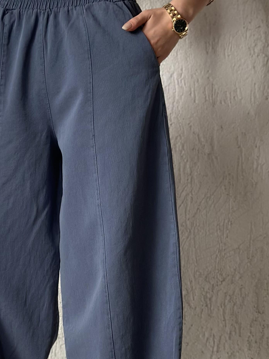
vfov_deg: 18.8
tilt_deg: +2.0
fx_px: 1077
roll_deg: -0.8
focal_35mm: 104
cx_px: 57
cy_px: 246
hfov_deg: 14.2
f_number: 1.78
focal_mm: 6.86
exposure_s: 1/121
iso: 100
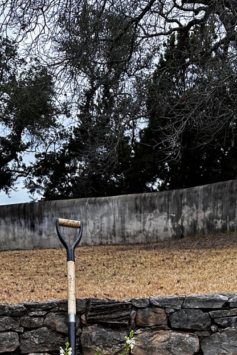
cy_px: 426
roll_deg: -2.8
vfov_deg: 28.9
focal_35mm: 60
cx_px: 156
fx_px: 592
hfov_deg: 22.5
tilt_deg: -13.6
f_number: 1.78
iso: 80
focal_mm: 6.86
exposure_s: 1/317
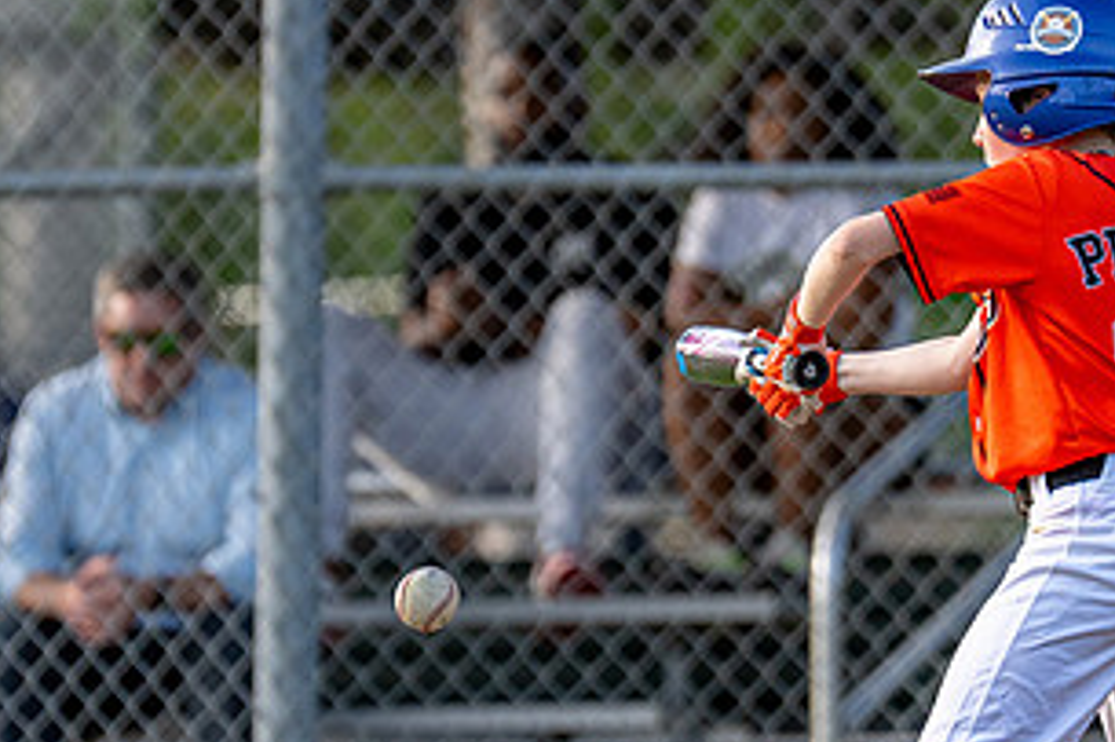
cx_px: 783
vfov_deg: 1.8
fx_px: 23061
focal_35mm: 745
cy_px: 411
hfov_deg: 2.8
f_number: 2.8
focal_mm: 200
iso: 400
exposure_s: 1/2000
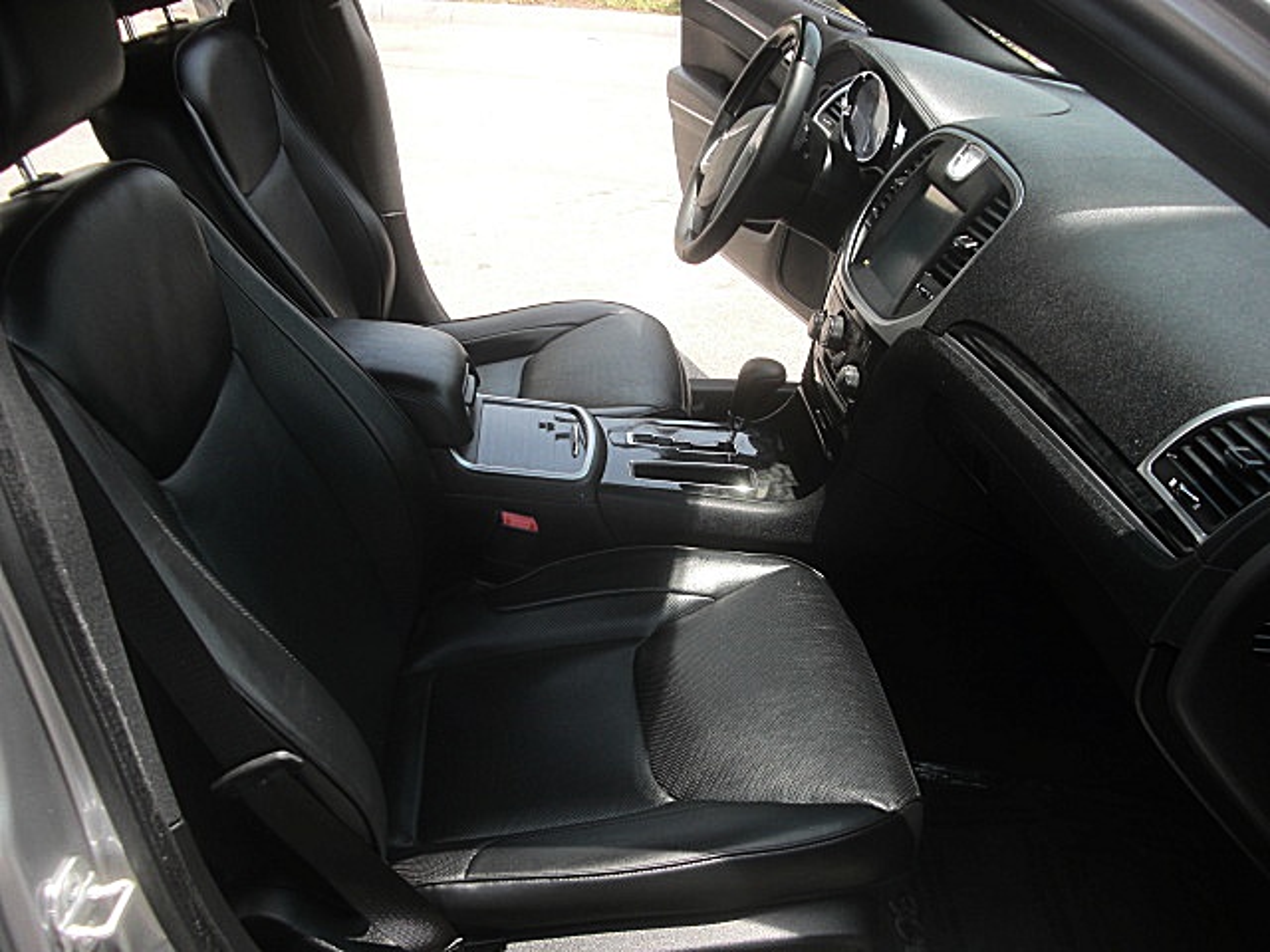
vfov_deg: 39.7
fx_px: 1321
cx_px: 635
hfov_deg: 51.4
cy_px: 476
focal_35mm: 36
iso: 50
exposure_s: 1/250
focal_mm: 6.3
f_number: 2.8
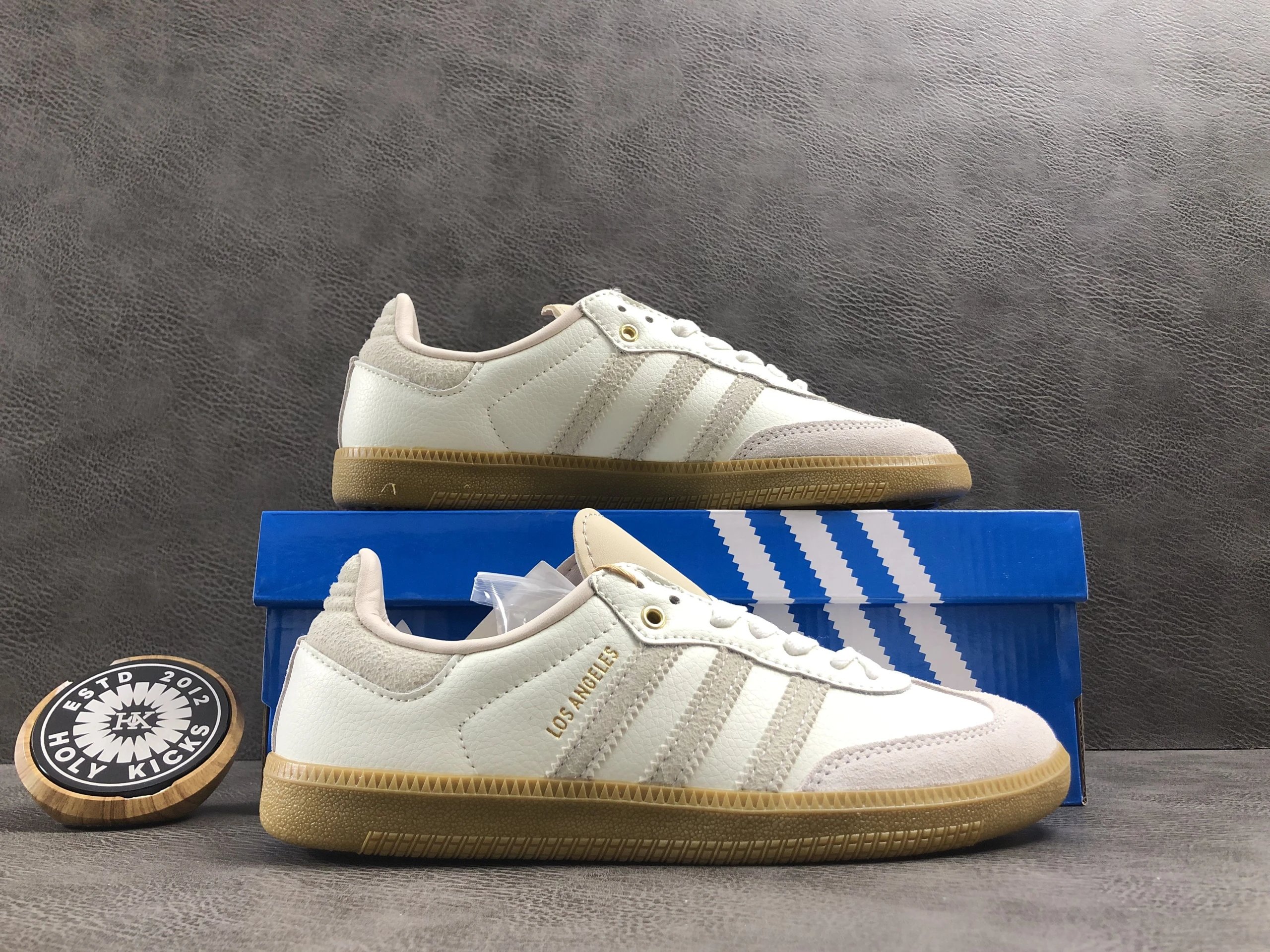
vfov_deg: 49.7
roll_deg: +0.5
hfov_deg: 63.4
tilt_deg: +8.7
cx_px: 635
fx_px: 1027
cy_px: 476
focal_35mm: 28
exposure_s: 1/20
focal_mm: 4
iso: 32
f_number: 1.8
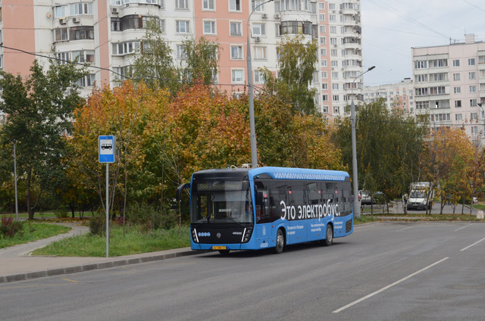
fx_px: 928
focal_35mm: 69
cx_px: 242
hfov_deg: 29.3
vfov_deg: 19.6
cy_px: 160
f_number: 11
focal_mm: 46
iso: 900
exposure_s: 1/640
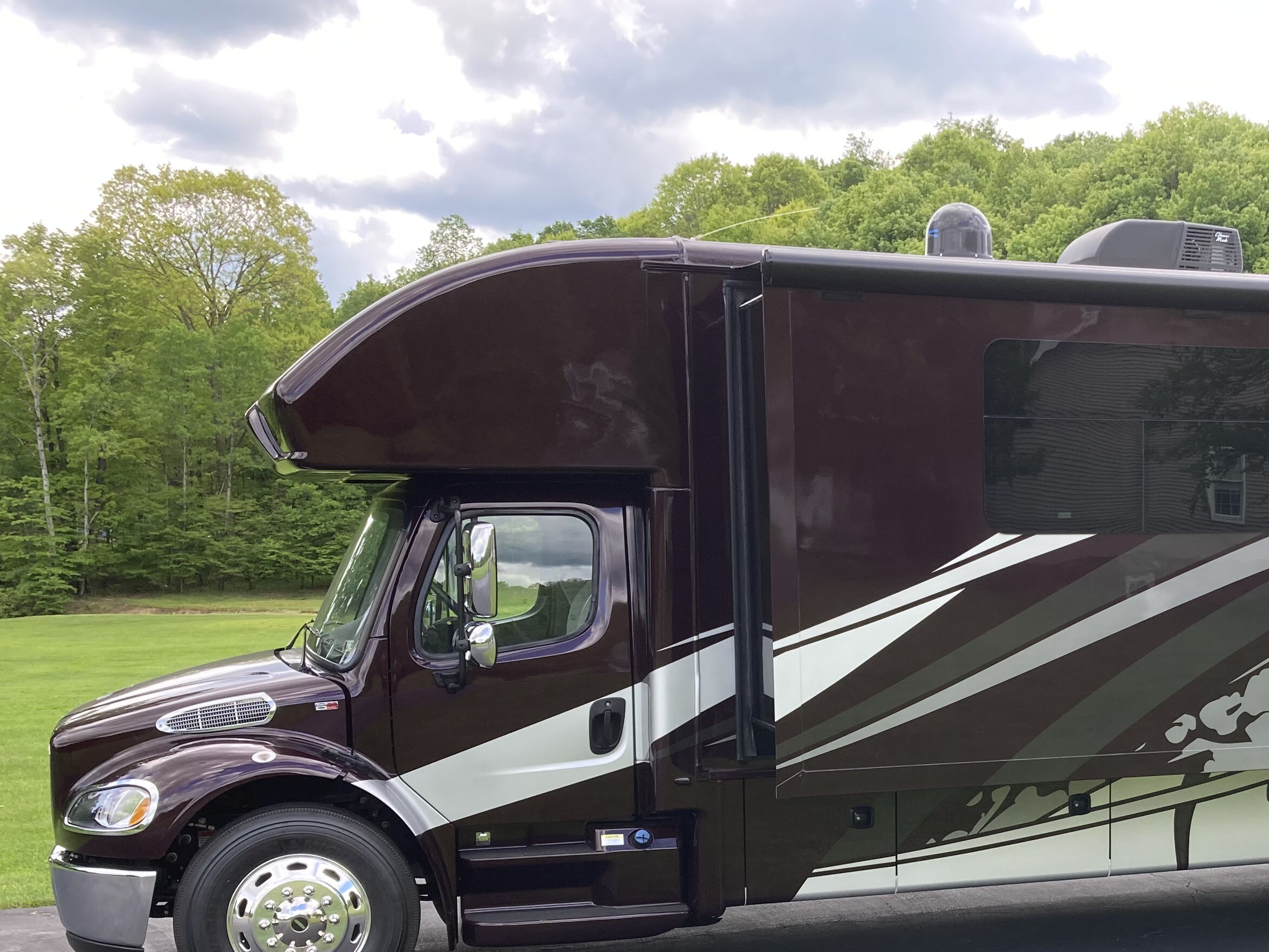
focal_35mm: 48
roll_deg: -1.6
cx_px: 1054
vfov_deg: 29.5
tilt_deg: -6.8
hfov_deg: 37.9
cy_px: 769
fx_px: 1760
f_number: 1.8
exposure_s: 1/284
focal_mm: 3.99
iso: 20
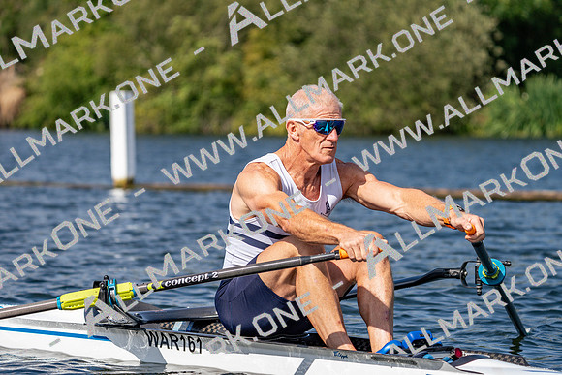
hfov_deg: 10.3
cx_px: 281
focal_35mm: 200
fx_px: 3123
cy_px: 188
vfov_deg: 6.9
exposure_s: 1/1600
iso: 160
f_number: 5.6
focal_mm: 200
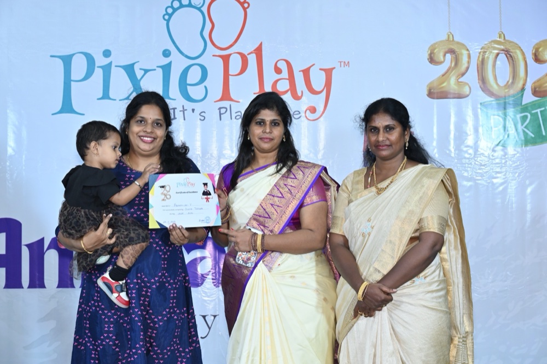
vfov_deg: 21.6
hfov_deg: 31.9
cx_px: 274
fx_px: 957
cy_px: 182
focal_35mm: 63
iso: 1250
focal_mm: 63
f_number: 7.1
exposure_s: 1/160
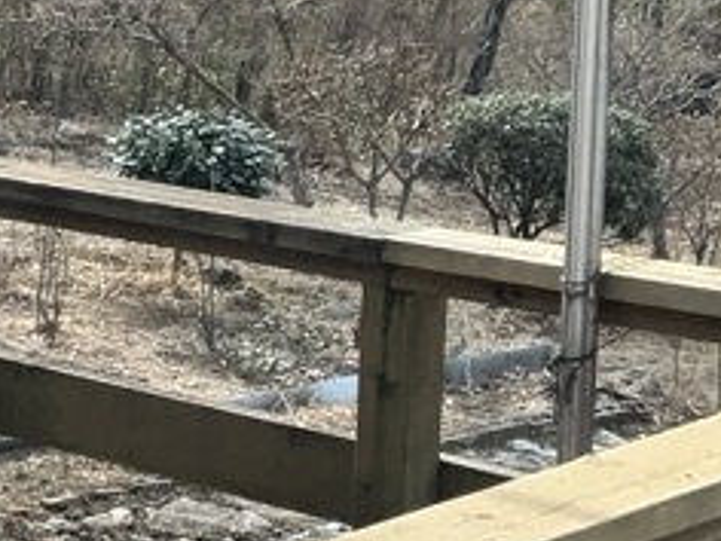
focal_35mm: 132
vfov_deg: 11.2
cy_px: 186
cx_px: -373
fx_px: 2749
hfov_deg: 14.0
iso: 50
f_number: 1.79
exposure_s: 1/115
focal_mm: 4.8
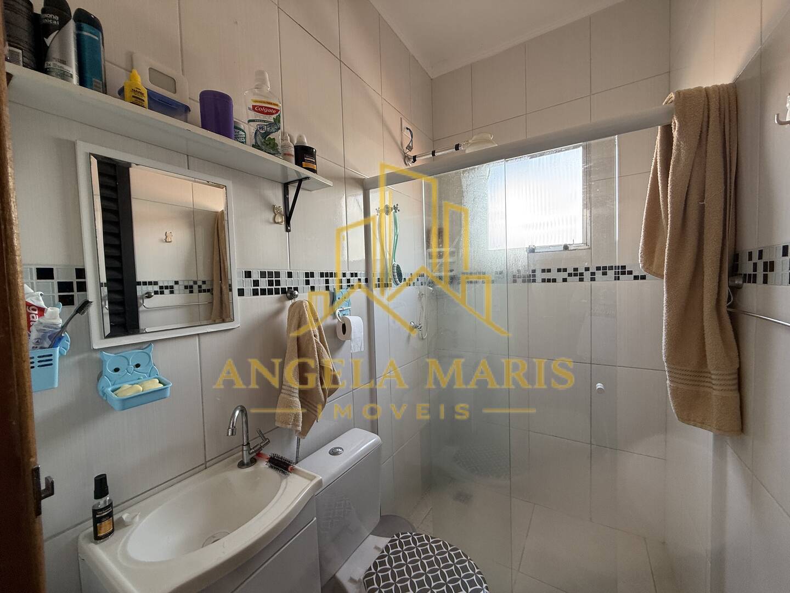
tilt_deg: -2.1
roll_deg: +1.4
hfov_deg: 102.1
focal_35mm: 14
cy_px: 296
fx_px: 320
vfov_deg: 85.7
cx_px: 395
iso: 100
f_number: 2.2
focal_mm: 2.22
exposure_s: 1/99
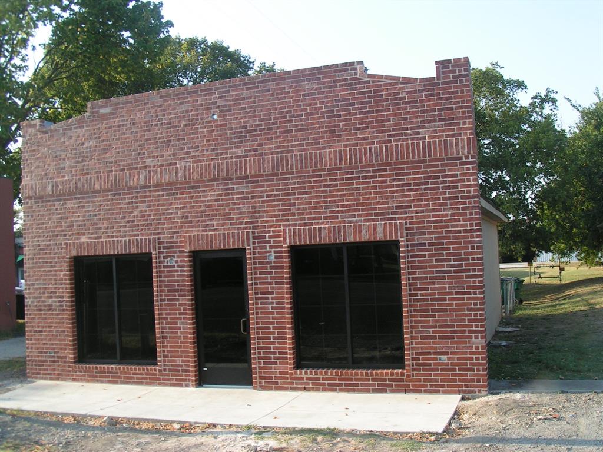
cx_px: 302
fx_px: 662
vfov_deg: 37.7
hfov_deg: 49.0
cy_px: 226
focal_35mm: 38
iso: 50
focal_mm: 5.8
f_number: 5.6
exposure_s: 1/100
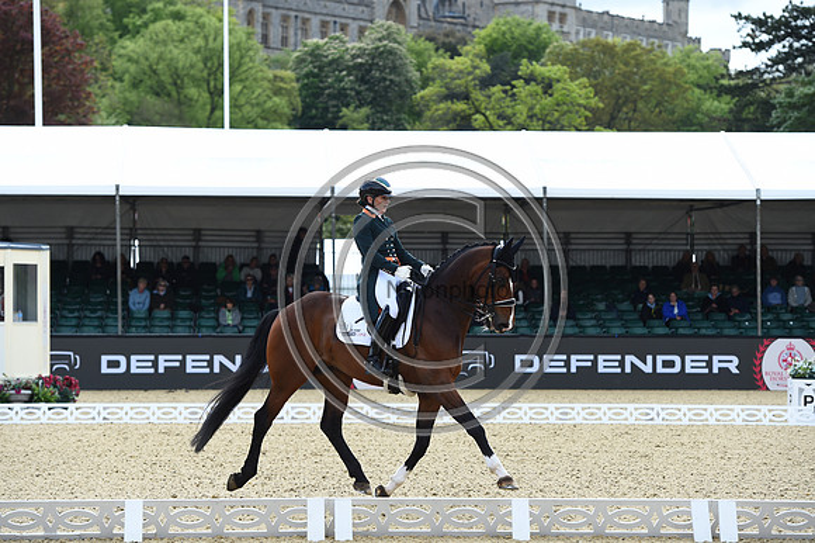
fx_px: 2941
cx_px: 408
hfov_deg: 15.8
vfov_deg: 10.5
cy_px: 272
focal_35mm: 130
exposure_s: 1/1250
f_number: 5
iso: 400
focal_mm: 130
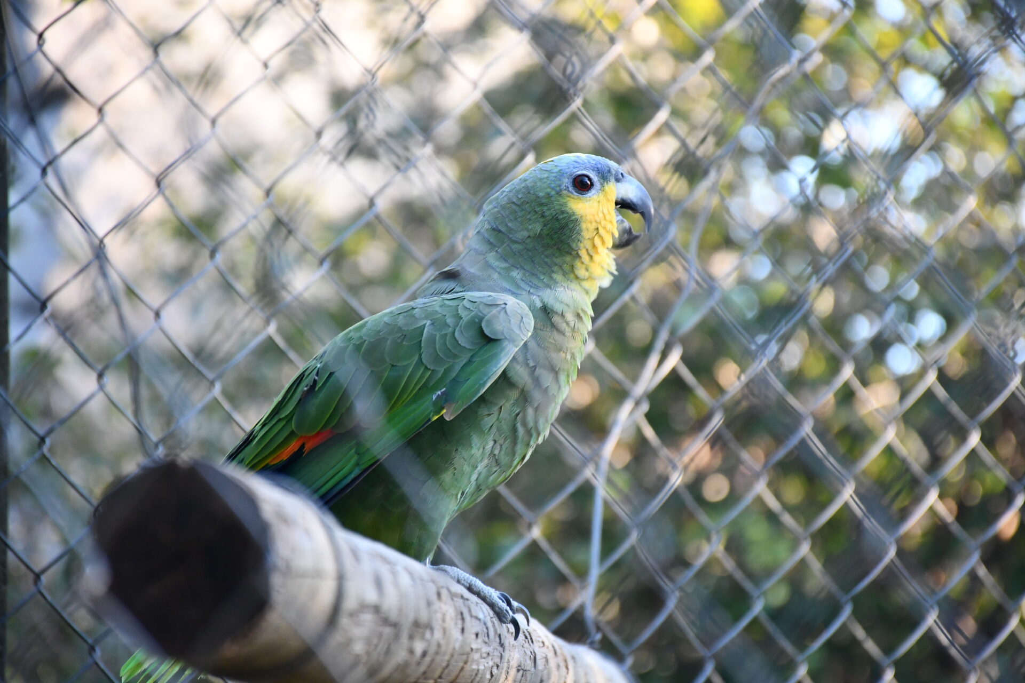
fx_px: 5552
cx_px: 512
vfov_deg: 7.0
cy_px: 342
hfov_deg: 10.5
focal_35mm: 195
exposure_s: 1/250
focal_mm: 130
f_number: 5.6
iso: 1600
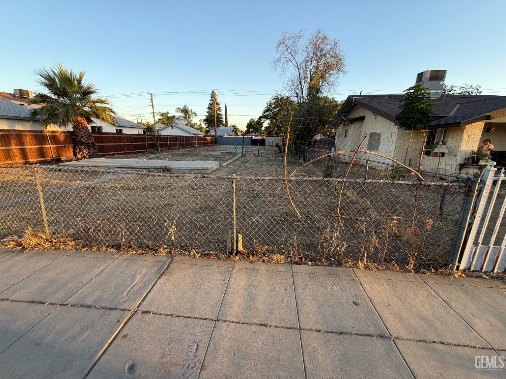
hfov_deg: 102.1
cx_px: 253
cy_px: 190
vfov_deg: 85.7
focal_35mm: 14
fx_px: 205
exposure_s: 1/197
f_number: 2.2
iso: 40
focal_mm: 2.22
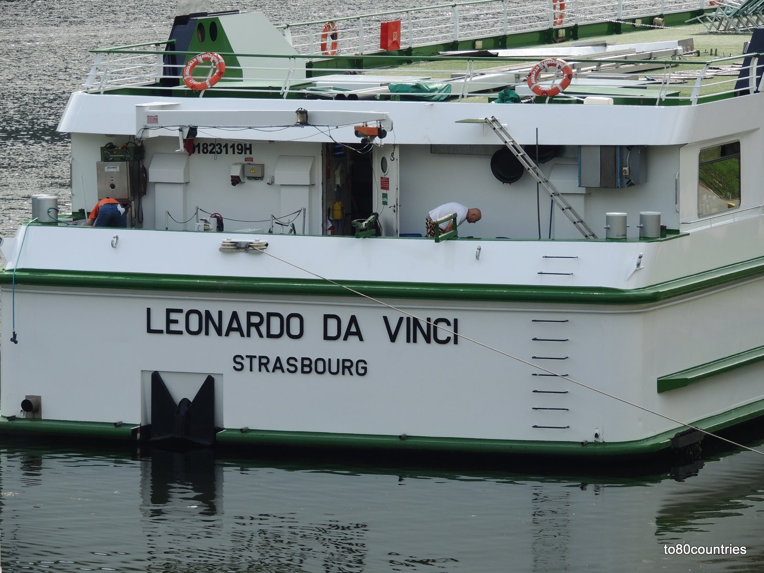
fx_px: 6069
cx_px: 382
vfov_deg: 5.4
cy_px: 286
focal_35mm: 275
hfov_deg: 7.2
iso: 100
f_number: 4.7
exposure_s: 1/400
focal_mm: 49
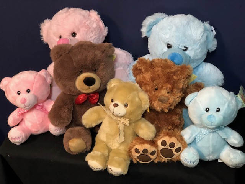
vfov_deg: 25.7
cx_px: 122
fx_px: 403
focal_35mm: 57
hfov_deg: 33.8
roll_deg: +5.3
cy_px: 92
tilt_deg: -37.4
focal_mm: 6.6
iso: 320
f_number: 2.8
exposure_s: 1/33
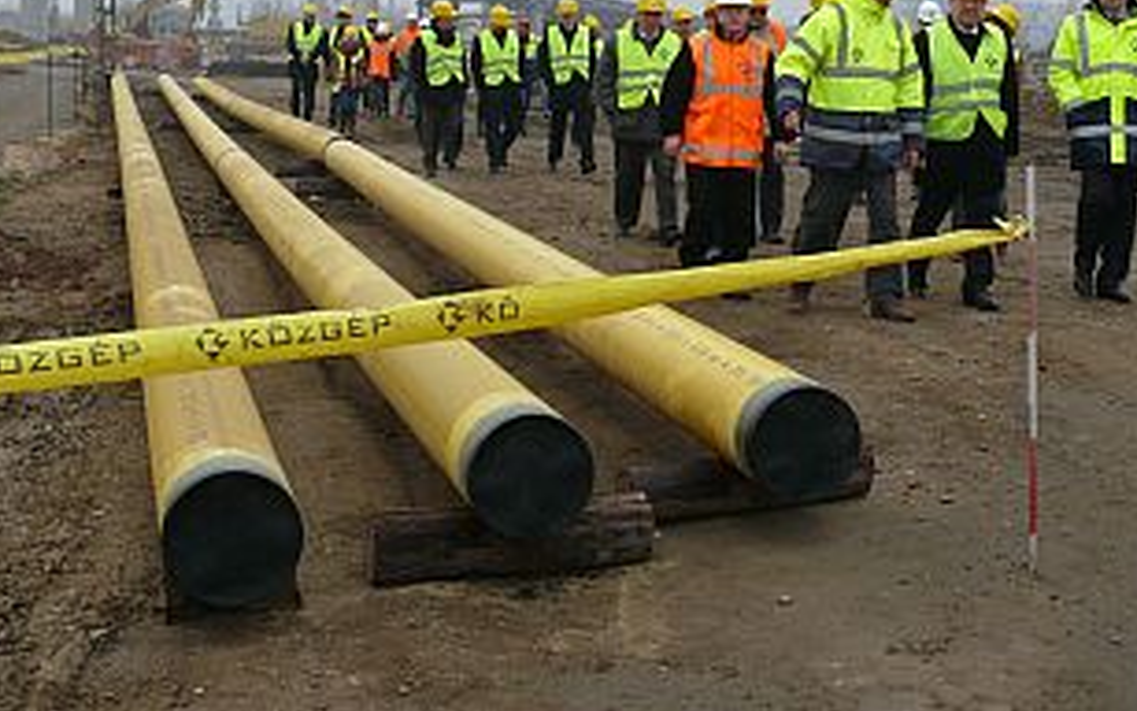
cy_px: 156
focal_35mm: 56
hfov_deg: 36.0
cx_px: 744
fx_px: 1736
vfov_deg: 22.9
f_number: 4.5
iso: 100
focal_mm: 7.6
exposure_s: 1/200
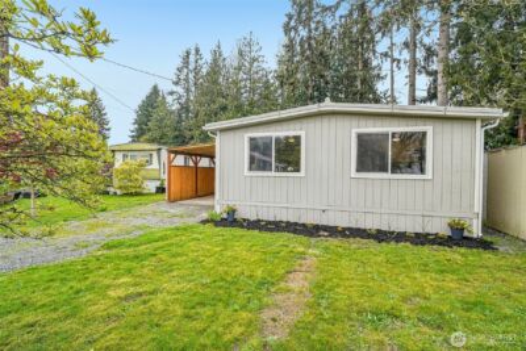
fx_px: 234
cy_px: 176
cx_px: 263
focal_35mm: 16
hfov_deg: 96.7
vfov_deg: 73.8
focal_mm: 16
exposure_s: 1/640
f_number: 8
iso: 1600
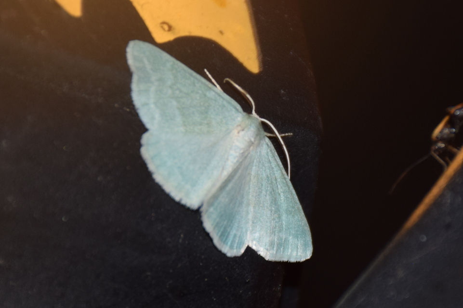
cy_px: 154
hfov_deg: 9.8
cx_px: 232
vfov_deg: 6.5
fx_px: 2700
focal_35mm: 210
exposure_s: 1/60
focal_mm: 140
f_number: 5.6
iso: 320
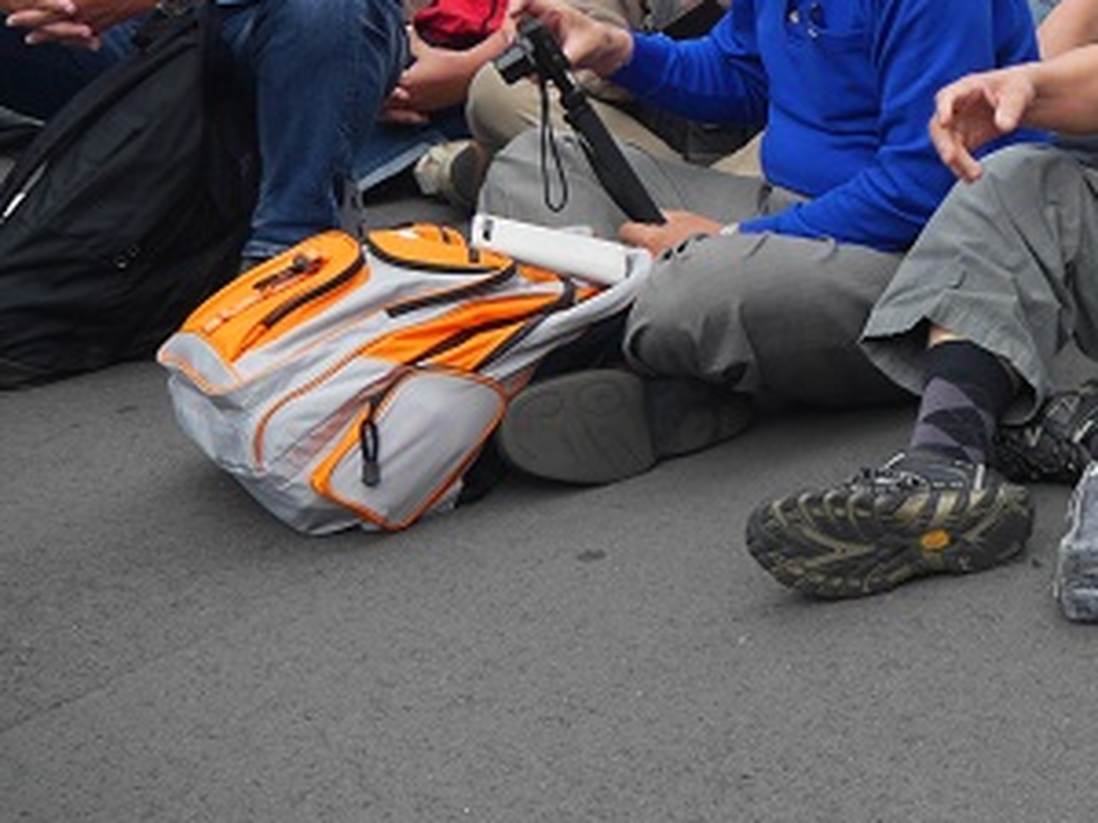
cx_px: 1482
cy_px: -265
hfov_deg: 24.4
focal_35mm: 68
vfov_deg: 19.8
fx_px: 2157
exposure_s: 1/400
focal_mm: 12
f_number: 3.2
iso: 200
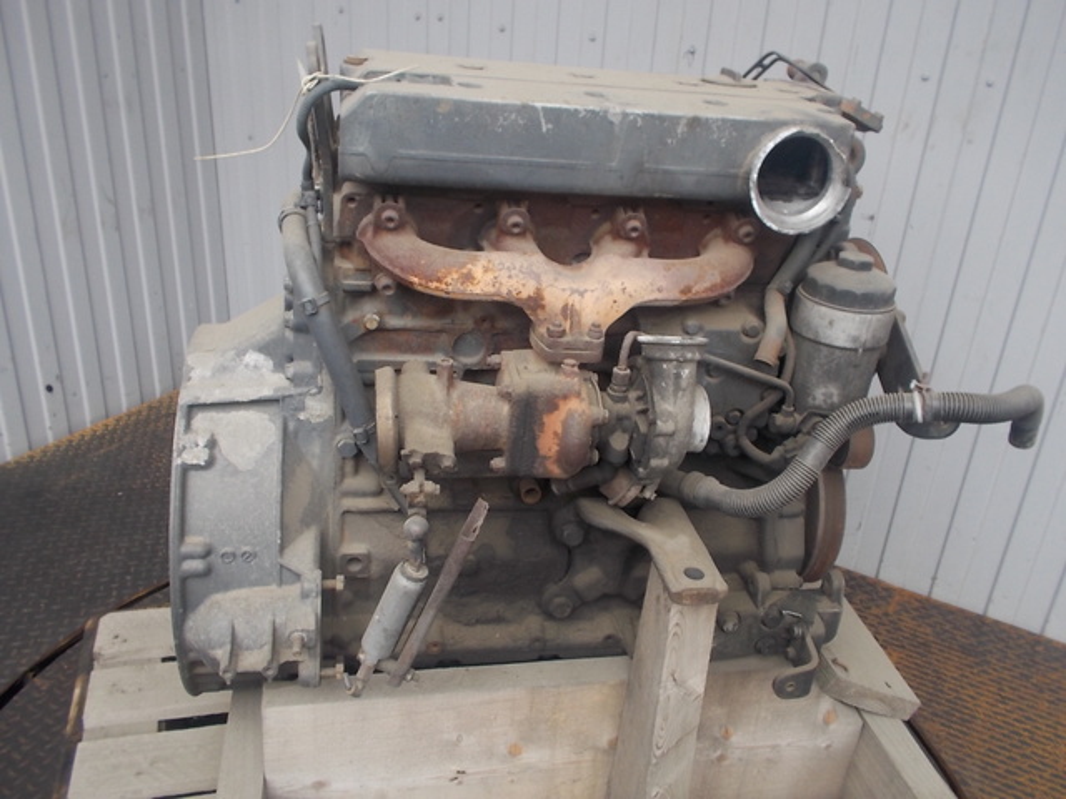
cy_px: 400
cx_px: 533
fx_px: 893
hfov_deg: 61.7
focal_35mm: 29
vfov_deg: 48.2
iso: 80
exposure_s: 1/40
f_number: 3.3
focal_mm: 4.1
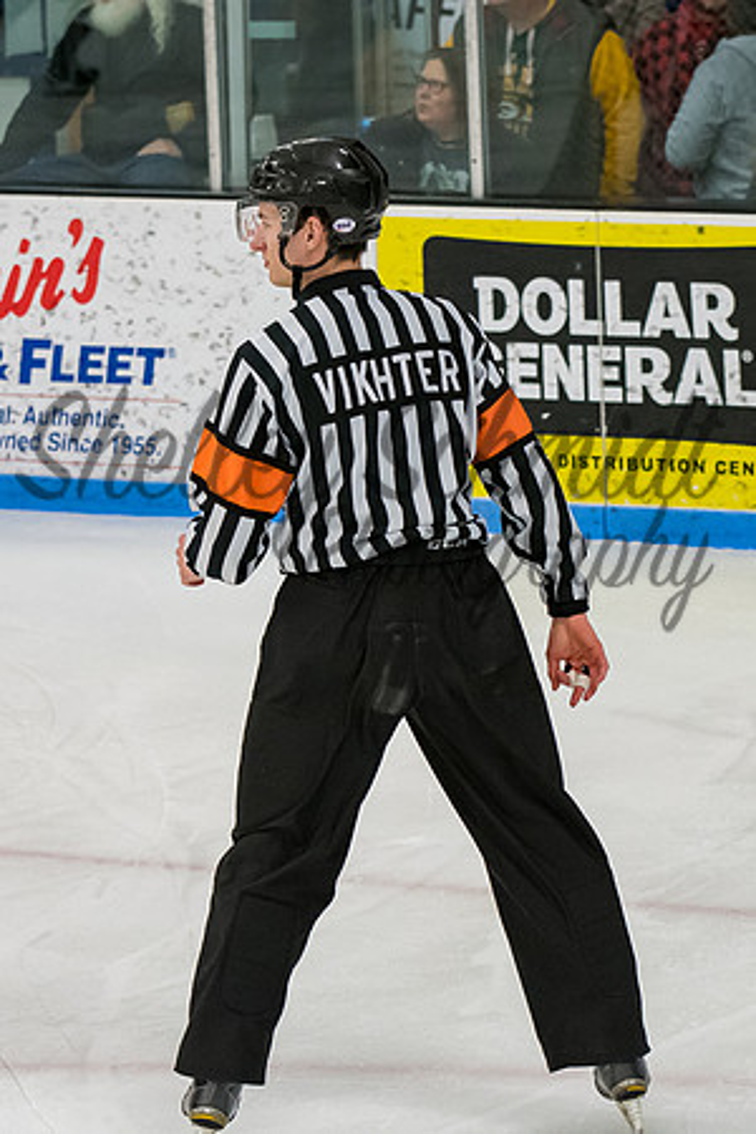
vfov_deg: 8.9
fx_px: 7284
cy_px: 521
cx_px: 356
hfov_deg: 5.9
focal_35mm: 231
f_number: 3.5
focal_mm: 95
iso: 2500
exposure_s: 1/800
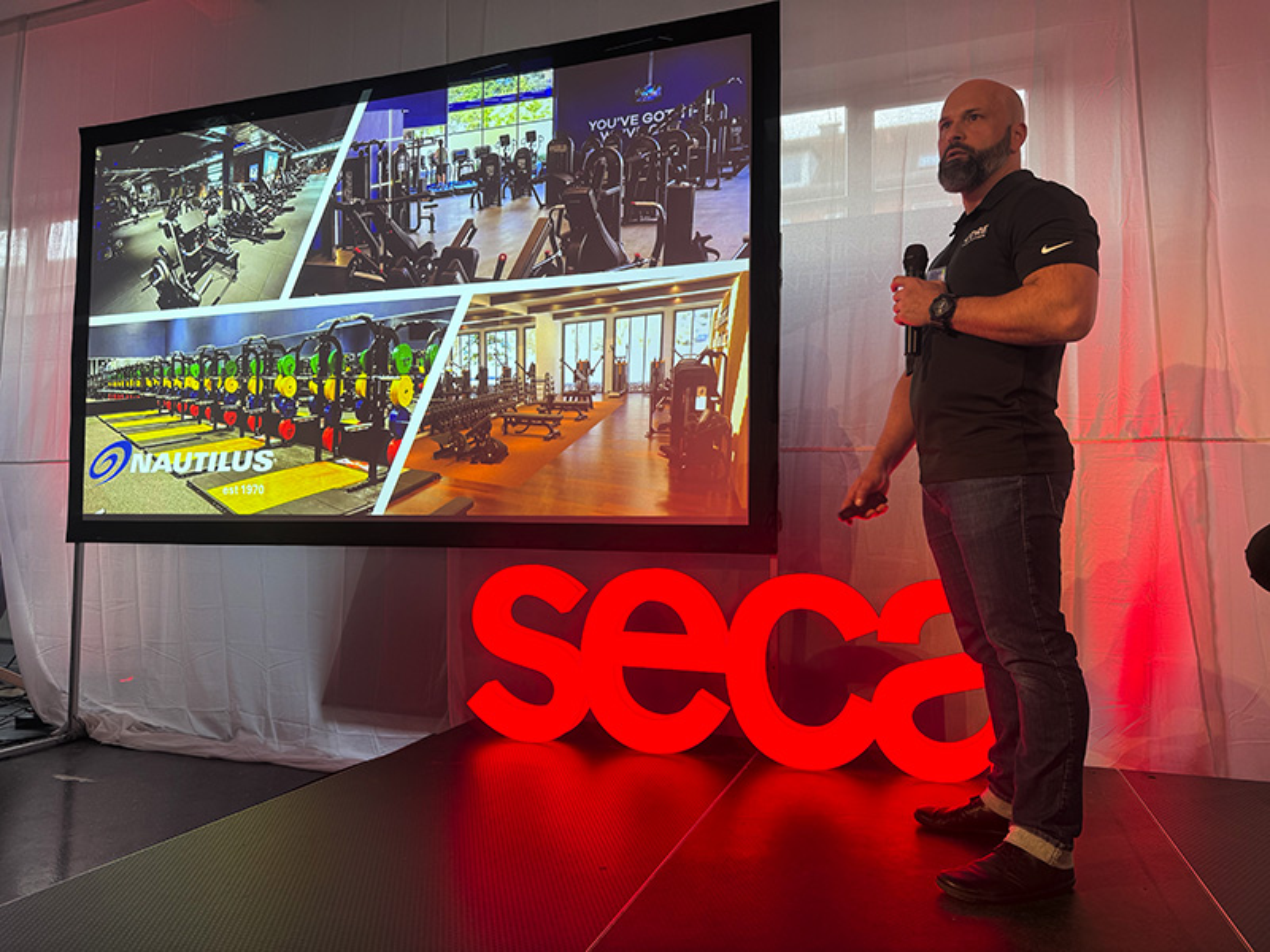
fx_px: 881
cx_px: 635
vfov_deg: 56.8
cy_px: 476
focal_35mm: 24
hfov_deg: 71.6
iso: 100
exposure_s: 1/102
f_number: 1.78
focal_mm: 6.76
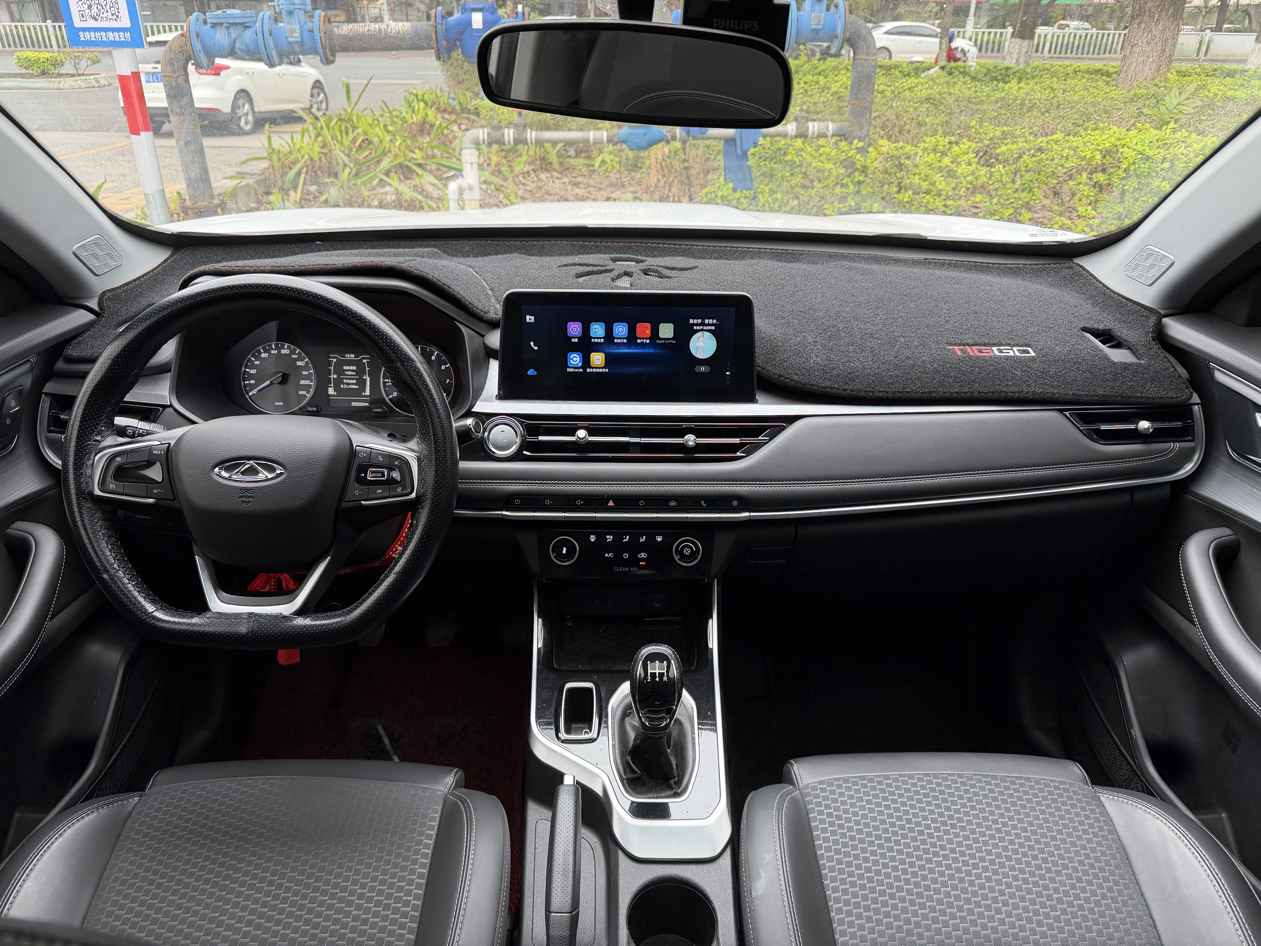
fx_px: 874
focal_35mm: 24
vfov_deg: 56.8
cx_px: 630
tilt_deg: -26.4
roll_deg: -0.1
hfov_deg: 71.6
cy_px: 473
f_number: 1.78
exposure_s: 1/161
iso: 200
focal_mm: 6.76
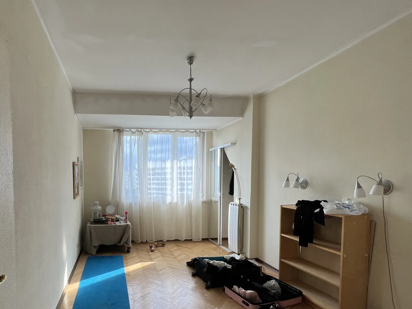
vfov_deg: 67.7
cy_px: 192
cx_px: 138
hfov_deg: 81.9
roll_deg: +1.2
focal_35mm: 19
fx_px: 226
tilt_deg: -1.9
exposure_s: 1/122
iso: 32
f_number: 1.8
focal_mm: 1.57
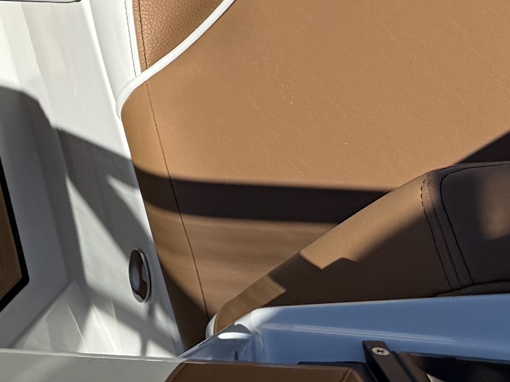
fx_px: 1915
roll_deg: +0.1
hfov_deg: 14.0
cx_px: -315
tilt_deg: -42.3
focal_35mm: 130
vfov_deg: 10.1
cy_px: -505
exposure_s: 1/6711
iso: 80
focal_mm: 6.76
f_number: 1.78
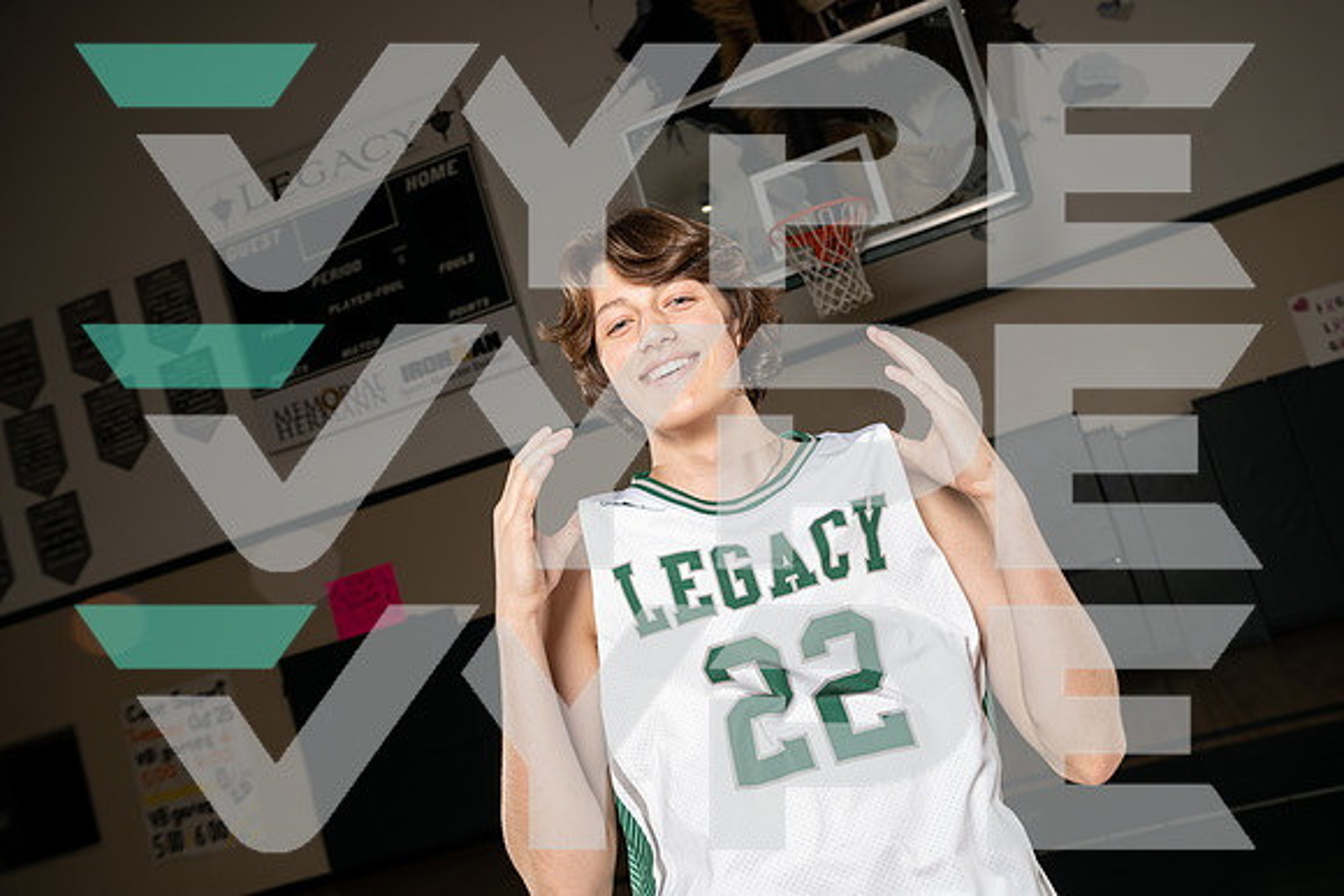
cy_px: 448
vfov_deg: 35.1
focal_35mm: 38
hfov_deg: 50.7
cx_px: 672
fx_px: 1419
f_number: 6.3
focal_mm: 38
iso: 320
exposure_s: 1/250
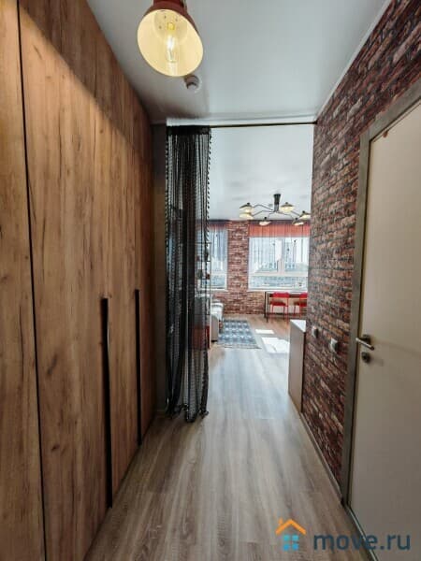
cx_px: 210
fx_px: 211
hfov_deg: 89.9
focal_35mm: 13
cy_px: 280
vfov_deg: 106.2
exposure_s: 1/50
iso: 80
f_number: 2
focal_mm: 1.82
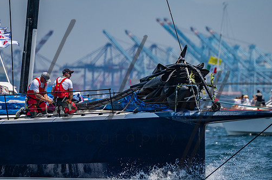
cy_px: 71
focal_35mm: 682
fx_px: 5138
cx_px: 134
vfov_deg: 2.0
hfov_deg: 3.0
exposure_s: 1/2000
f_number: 5.6
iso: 320
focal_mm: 400
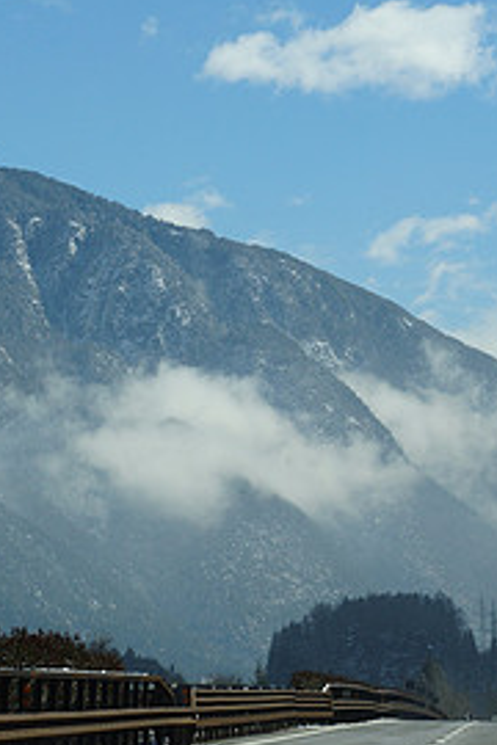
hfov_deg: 8.5
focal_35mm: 161
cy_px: 366
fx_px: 3334
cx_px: 121
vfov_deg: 12.8
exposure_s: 1/400
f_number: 10
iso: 100
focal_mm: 50
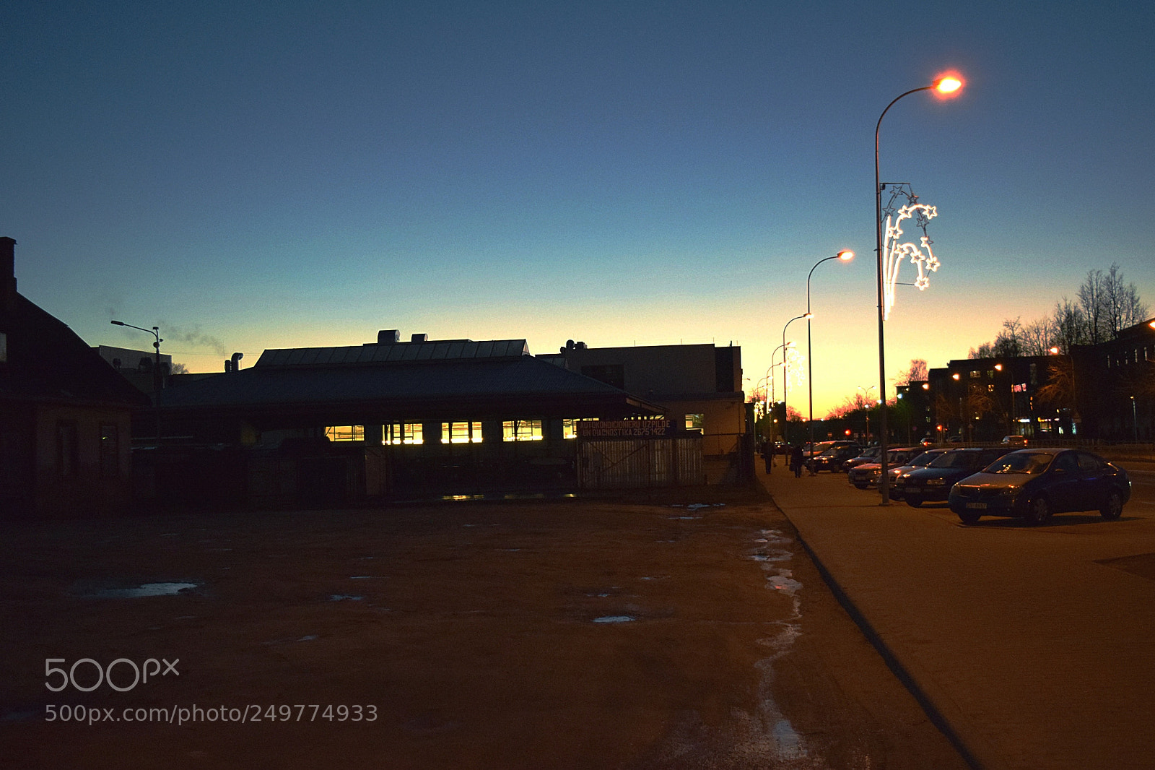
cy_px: 385
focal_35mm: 42
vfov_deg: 31.9
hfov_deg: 46.4
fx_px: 1347
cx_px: 578
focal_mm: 28
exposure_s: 1/60
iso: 4500
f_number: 4.2
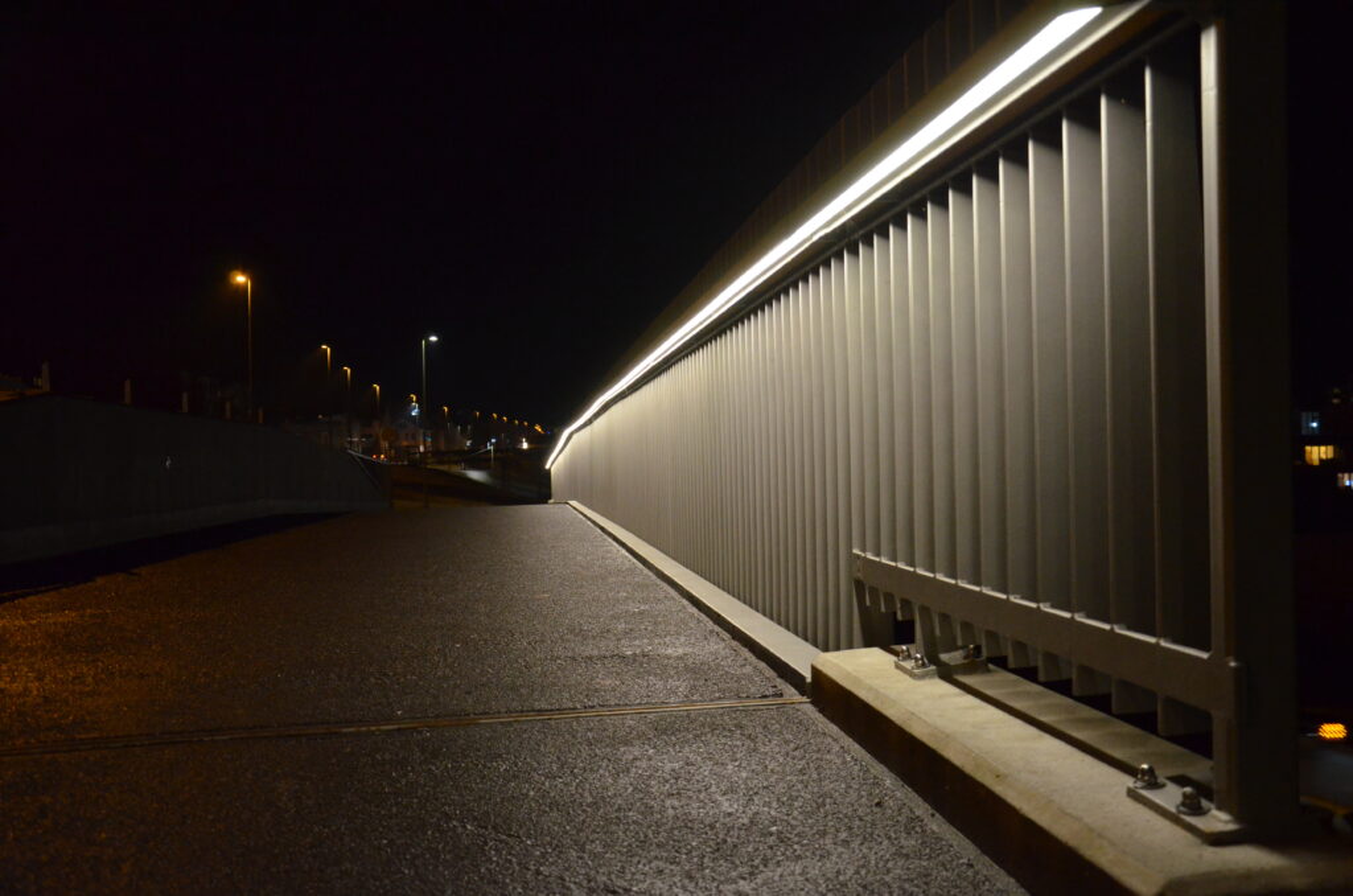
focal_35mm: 36
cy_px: 448
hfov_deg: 53.2
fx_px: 1350
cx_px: 676
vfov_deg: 36.7
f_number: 3.8
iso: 2500
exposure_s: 1/30
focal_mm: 24
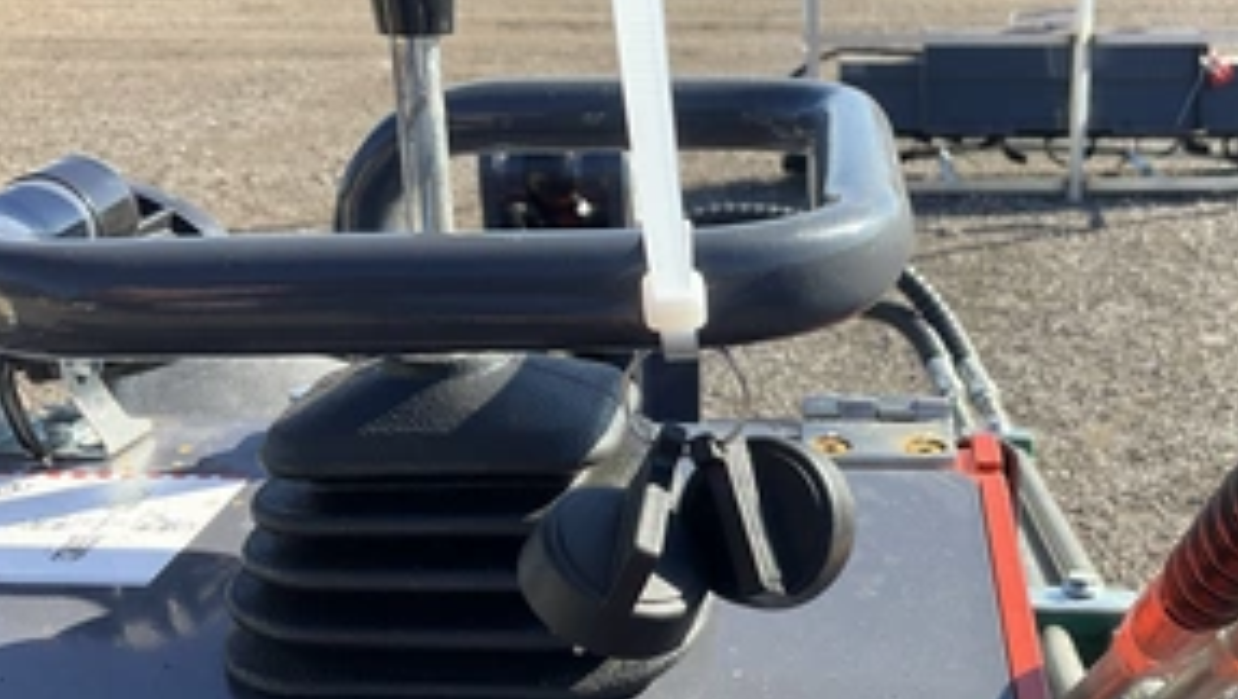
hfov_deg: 45.6
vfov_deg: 27.0
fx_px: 1446
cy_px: 488
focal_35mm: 44
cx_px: 837
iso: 25
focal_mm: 3
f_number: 1.8
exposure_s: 1/509
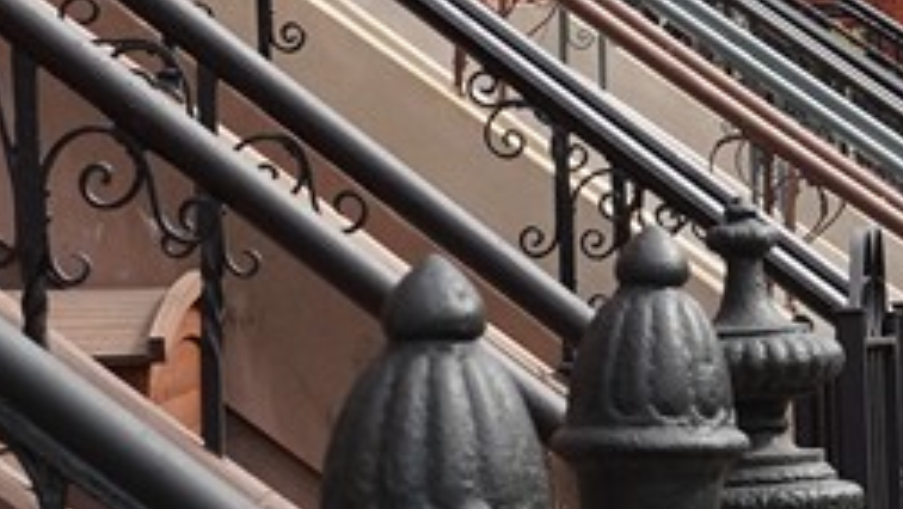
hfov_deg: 6.4
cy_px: 32
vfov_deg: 3.7
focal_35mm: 333
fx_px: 7977
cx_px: 1068
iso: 200
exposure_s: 1/100
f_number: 10
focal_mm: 40
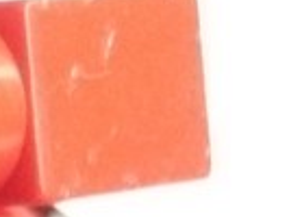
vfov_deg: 3.1
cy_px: 386
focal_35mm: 485
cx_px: -187
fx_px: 4053
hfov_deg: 4.1
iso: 400
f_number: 3.8
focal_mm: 10.4
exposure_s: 1/4
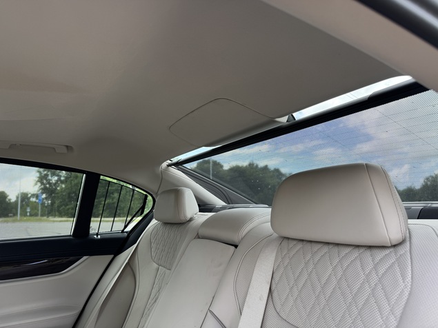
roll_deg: +1.2
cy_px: 164
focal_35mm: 24
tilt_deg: +6.8
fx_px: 304
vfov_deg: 56.8
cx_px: 219
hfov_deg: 71.6
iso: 80
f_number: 1.78
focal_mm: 6.76
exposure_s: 1/379
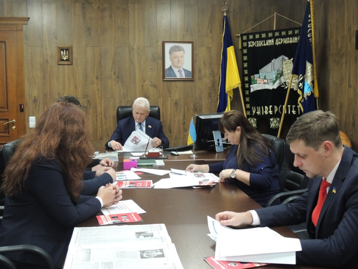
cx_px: 177
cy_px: 131
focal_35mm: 44
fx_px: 455
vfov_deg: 32.9
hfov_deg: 43.0
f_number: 3.3
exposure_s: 1/13
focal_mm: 7.1
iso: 400
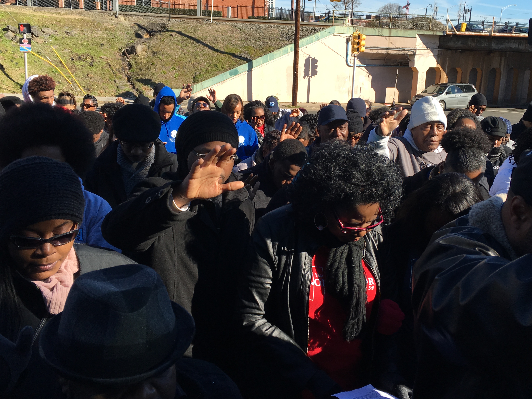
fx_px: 553
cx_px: 300
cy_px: 157
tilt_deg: -9.3
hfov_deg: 51.2
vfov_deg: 39.5
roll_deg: -2.8
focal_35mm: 36
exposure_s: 1/916
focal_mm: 4.15
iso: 25
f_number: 2.2
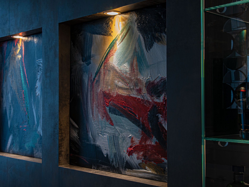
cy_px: 95
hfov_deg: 35.5
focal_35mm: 54
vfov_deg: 27.0
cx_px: 139
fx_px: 388
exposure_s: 1
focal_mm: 40
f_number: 18
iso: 100
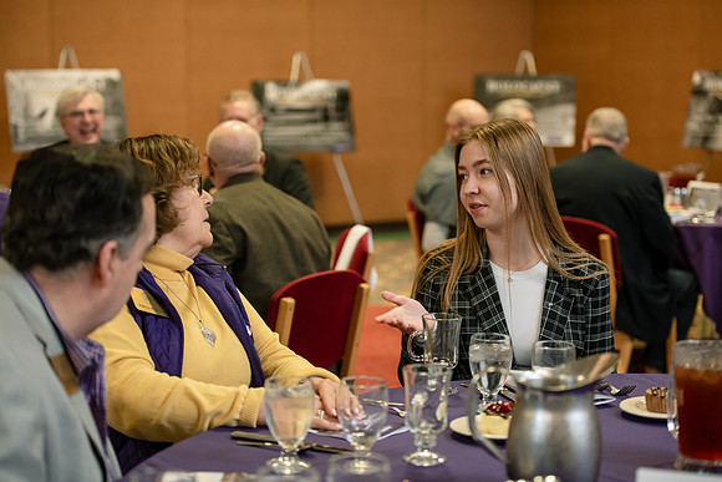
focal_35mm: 70
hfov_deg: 28.8
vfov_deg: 19.5
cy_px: 241
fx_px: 1404
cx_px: 361
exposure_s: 1/160
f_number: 2.8
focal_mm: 70
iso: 1250
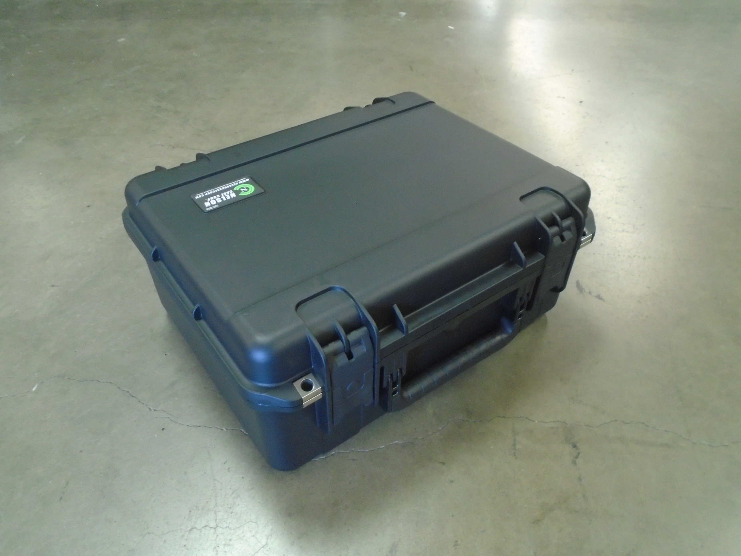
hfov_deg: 67.3
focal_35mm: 26
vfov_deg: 53.1
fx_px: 557
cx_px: 370
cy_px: 278
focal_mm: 4.6
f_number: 3.2
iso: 400
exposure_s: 1/25
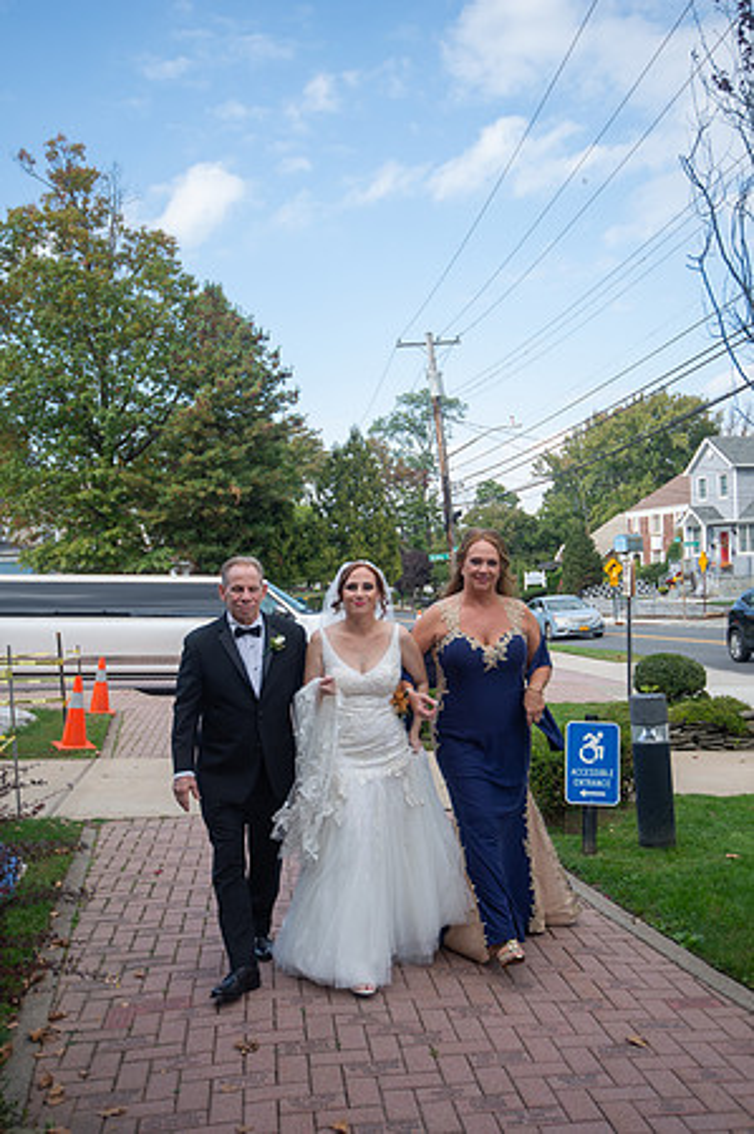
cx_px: 377
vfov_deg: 54.5
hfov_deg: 37.8
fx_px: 1102
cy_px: 567
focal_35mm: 35
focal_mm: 35
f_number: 4
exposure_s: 1/1250
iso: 400
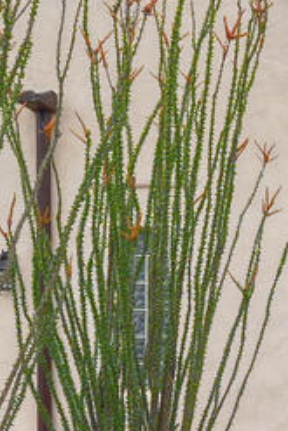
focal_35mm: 85
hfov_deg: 14.7
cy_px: 419
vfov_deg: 23.0
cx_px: 457
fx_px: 1018
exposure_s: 1/640
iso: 250
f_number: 8
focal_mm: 14
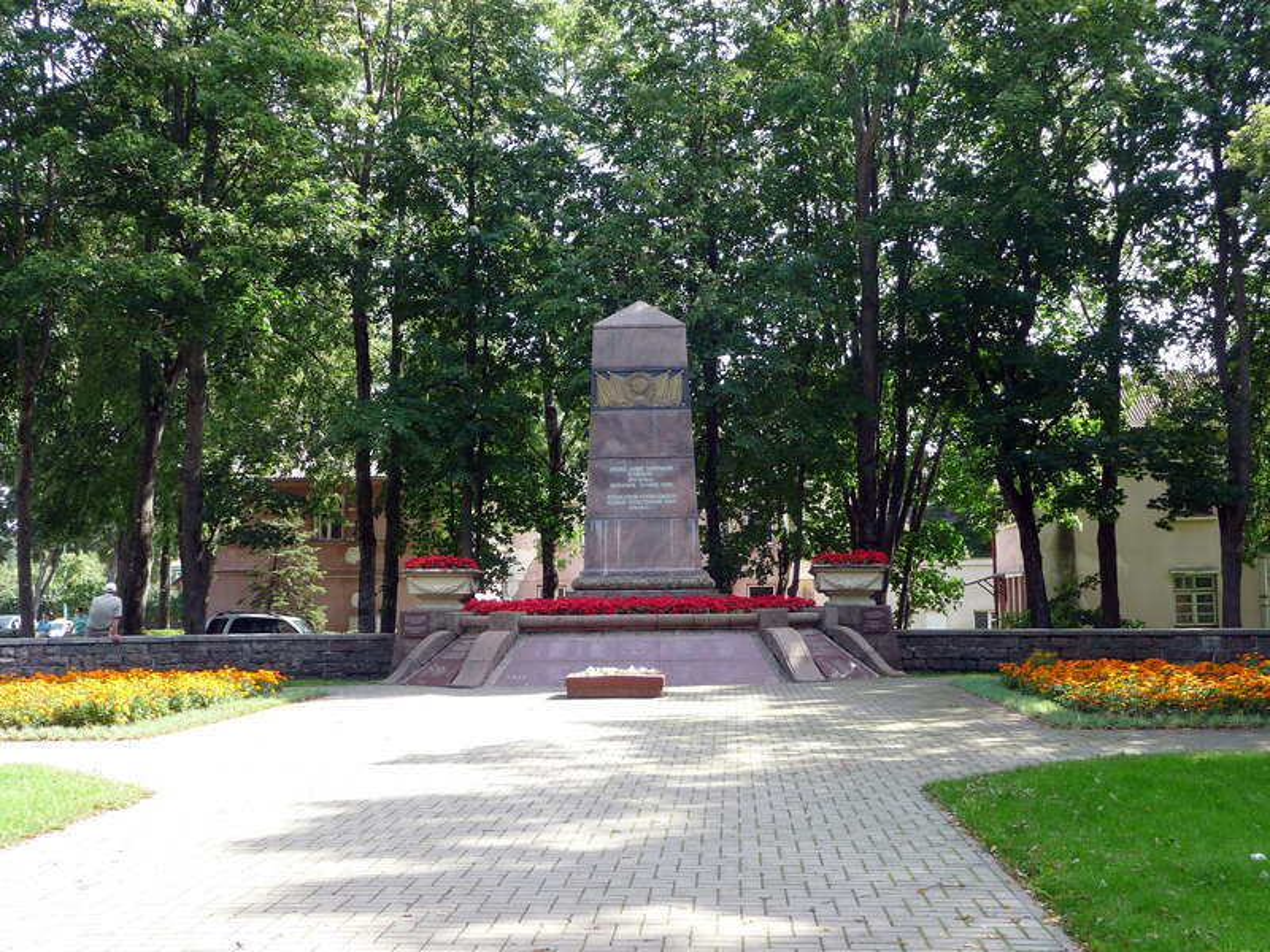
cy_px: 476
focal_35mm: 43
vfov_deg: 33.6
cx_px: 635
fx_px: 1578
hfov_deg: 43.9
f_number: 4
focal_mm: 7.1
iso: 100
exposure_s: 1/100
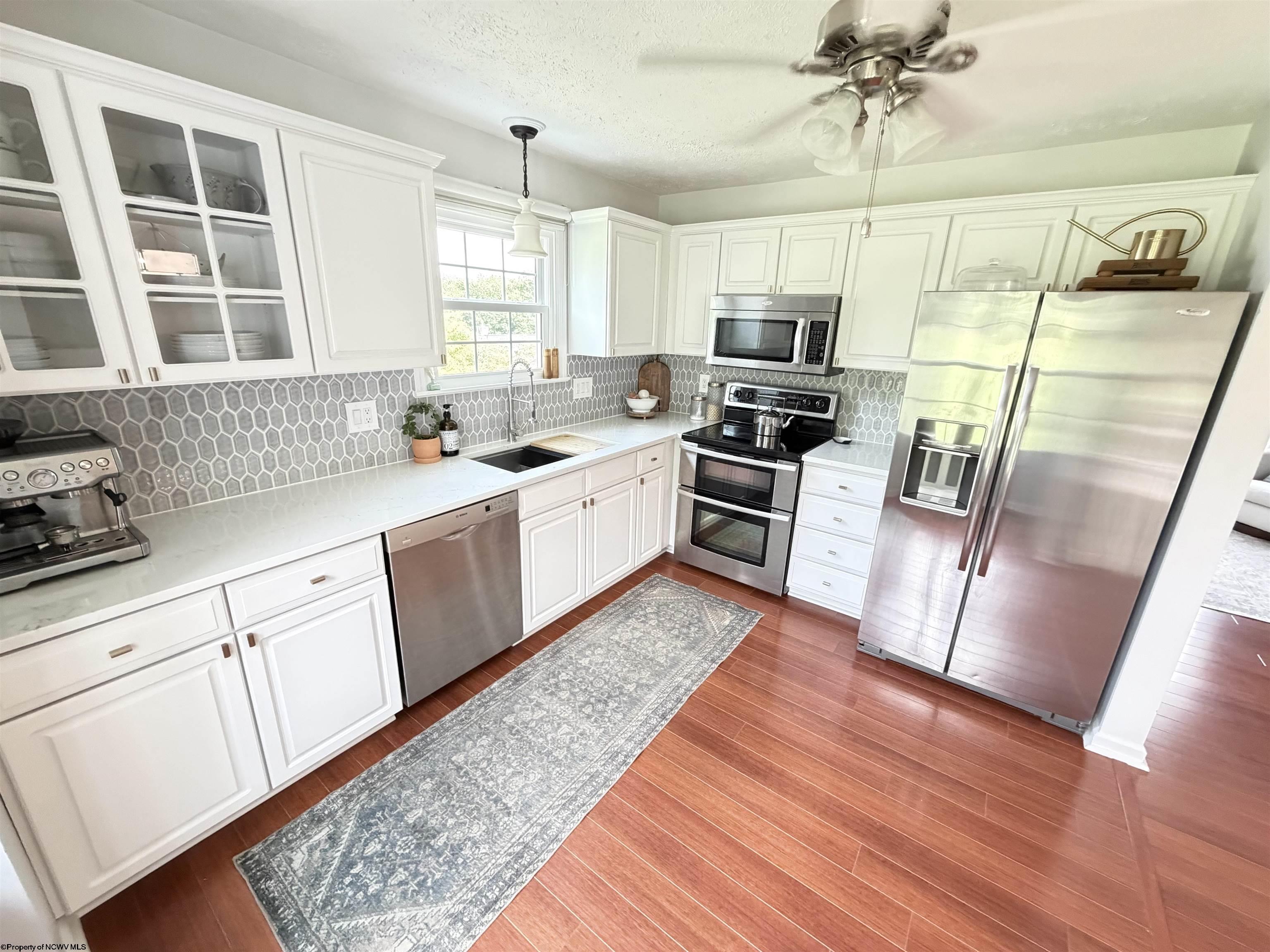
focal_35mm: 14
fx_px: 514
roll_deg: -1.9
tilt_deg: -17.9
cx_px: 635
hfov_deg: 102.1
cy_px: 476
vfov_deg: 85.7
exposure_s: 1/60
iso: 500
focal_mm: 2.22
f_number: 2.2
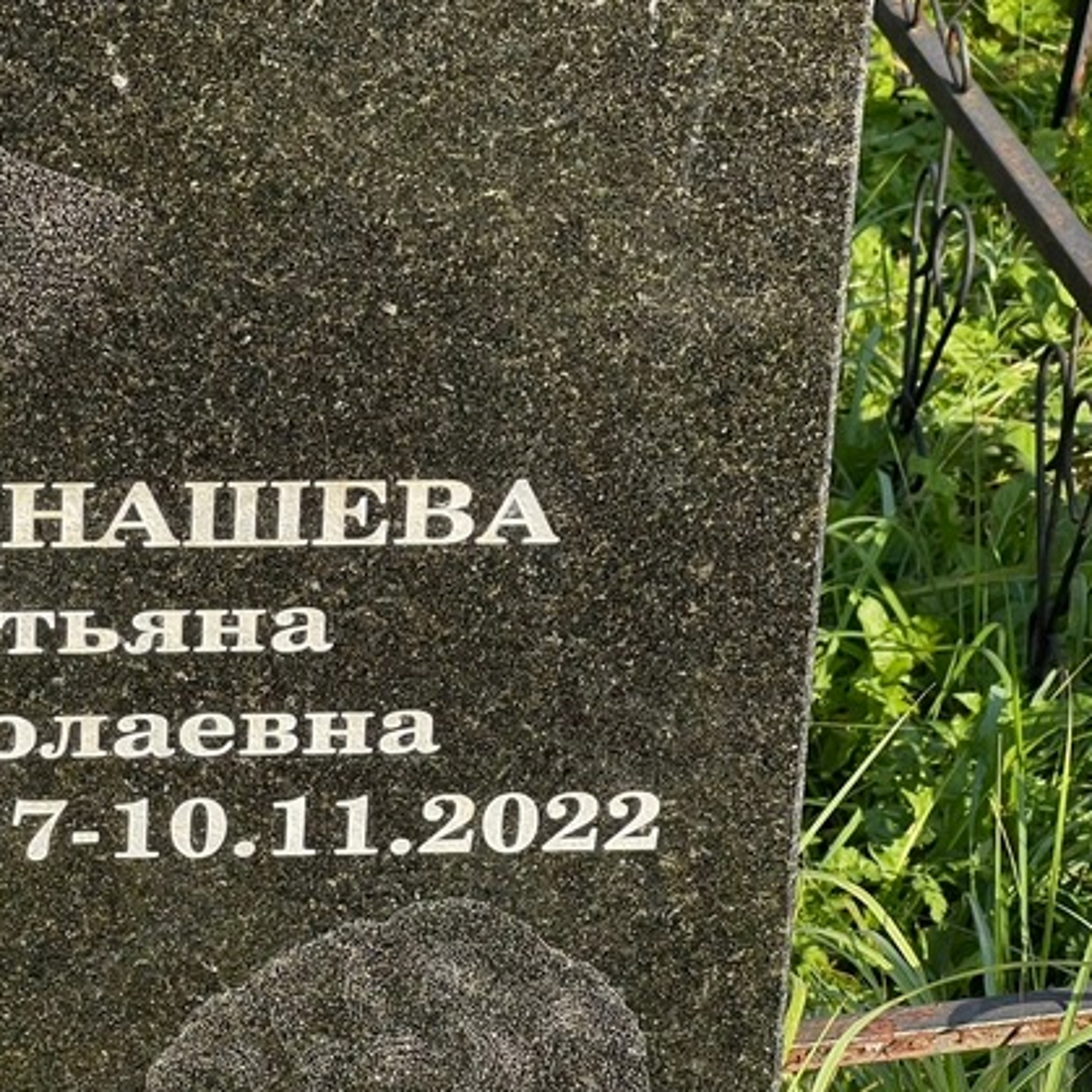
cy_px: 480
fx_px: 4640
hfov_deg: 13.3
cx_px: 99
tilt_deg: -19.8
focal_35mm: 130
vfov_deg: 13.4
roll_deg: -0.3
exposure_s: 1/392
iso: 32
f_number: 2.8
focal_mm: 9
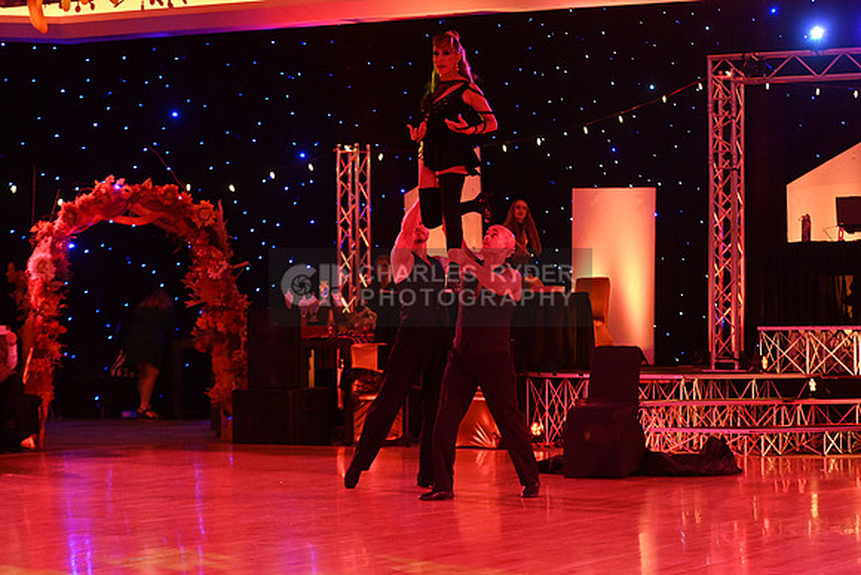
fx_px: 2440
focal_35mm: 102
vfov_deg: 13.4
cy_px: 288
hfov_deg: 20.0
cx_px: 430
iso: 6400
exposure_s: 1/400
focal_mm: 102
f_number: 4
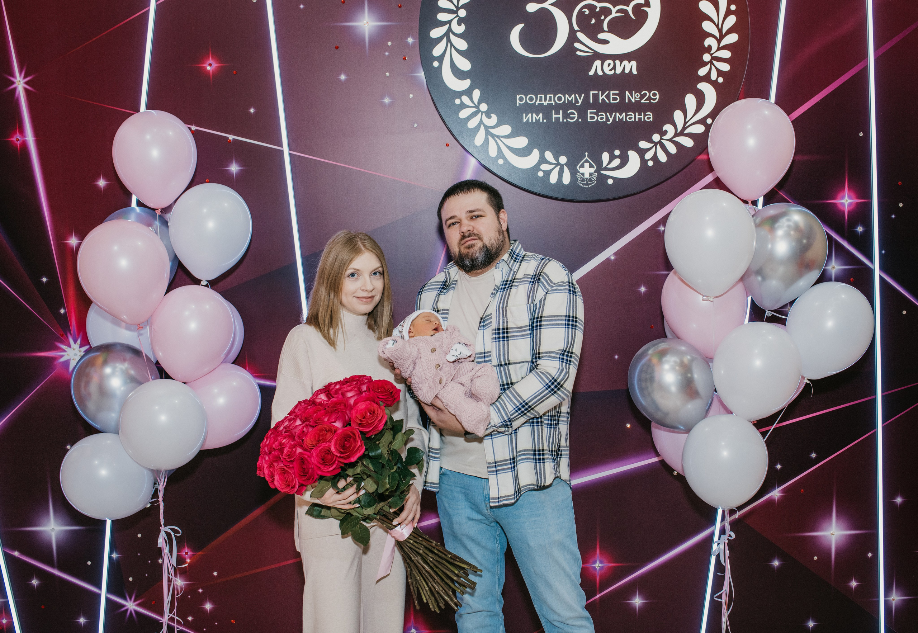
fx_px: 953
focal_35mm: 37
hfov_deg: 51.4
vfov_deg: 36.7
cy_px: 310
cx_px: 485
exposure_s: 1/160
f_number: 4.5
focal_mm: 35
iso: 320
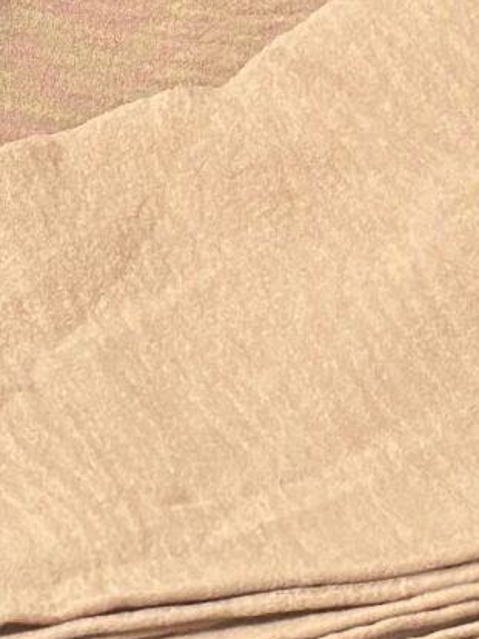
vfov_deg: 6.7
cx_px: 518
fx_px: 5464
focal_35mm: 296
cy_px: -79
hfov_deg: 5.0
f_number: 1.78
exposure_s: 1/60
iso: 200
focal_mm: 6.86
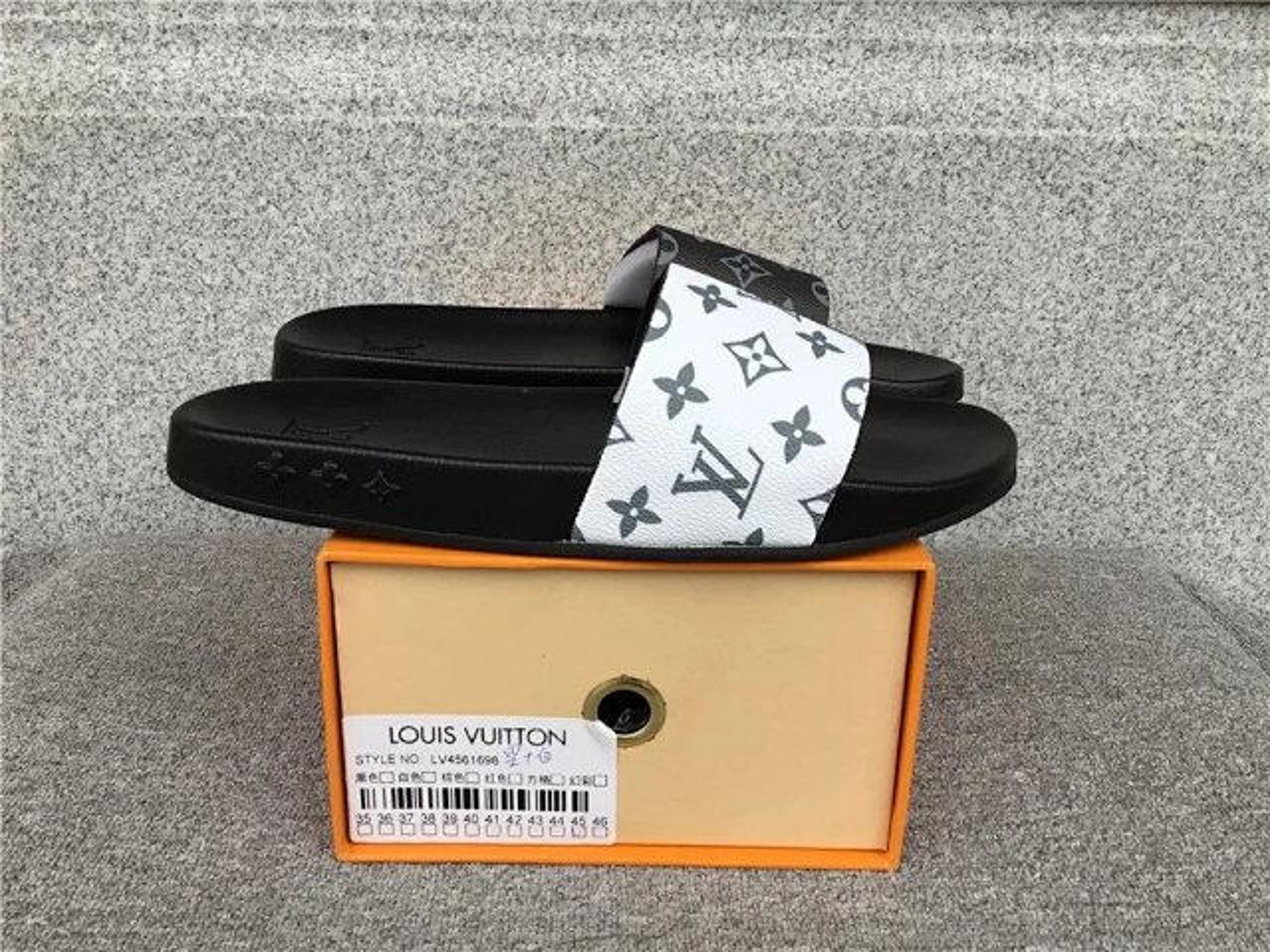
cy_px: 476
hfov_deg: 58.4
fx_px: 1137
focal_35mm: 31
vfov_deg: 45.4
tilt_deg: -18.7
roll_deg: -1.1
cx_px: 635
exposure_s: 1/109
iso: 25
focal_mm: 3.3
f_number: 2.4
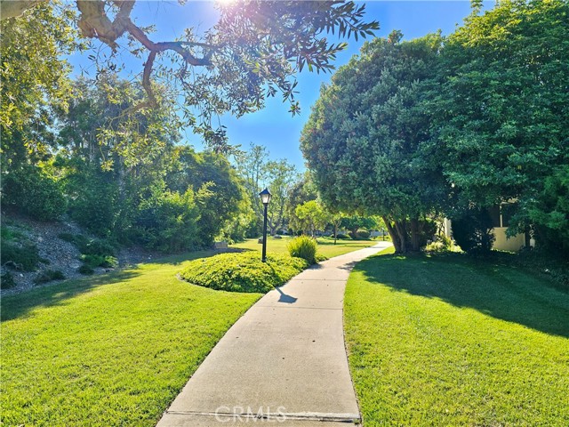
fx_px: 378
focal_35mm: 23
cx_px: 284
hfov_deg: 73.9
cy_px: 214
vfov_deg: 58.9
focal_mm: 6.3
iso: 10
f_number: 1.7
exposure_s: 1/409
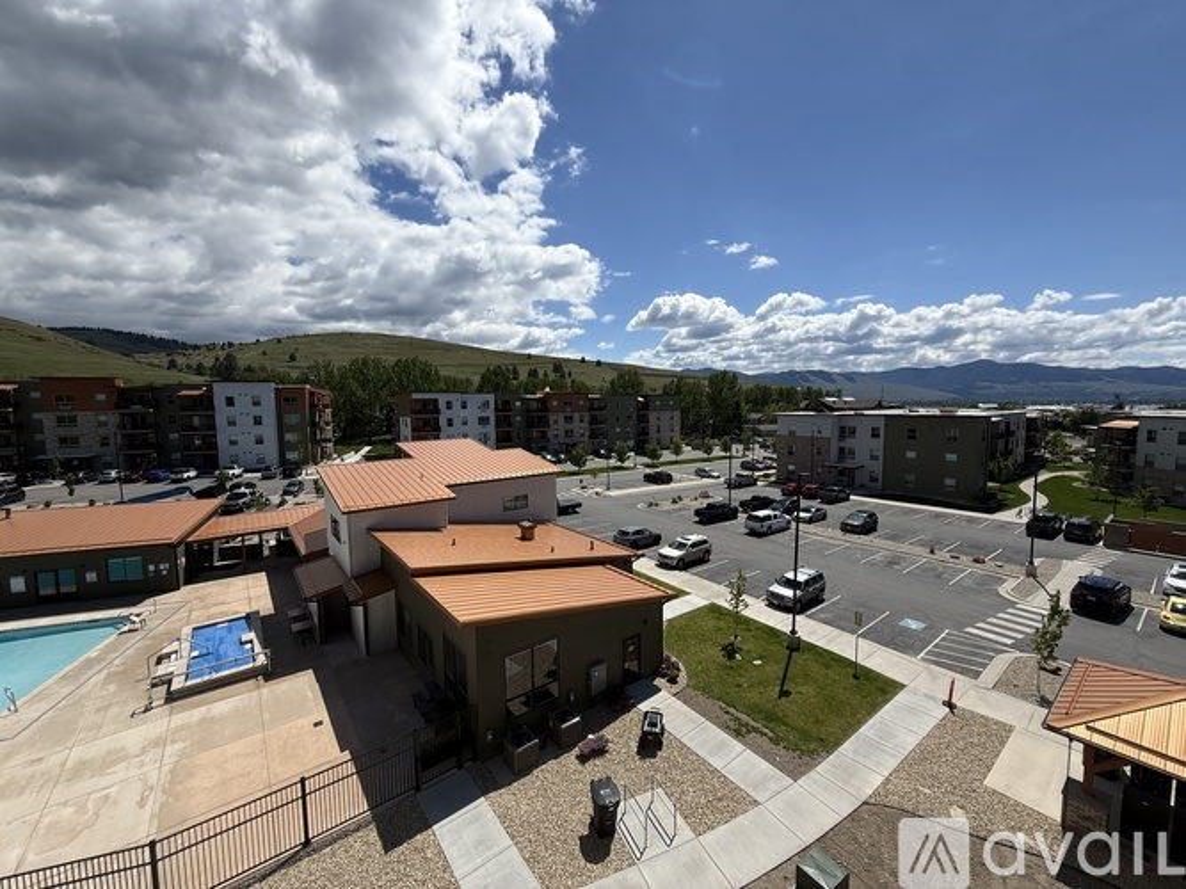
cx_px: 593
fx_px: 480
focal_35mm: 14
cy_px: 444
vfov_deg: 85.7
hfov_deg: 102.1
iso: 50
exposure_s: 1/4425
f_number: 2.2
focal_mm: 2.22
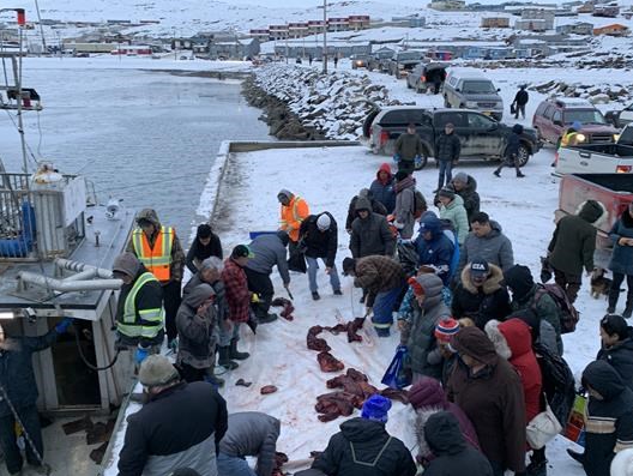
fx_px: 586
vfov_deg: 44.2
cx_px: 312
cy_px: 254
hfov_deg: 56.8
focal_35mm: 32
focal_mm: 4.25
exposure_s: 1/106
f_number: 1.8
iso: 100
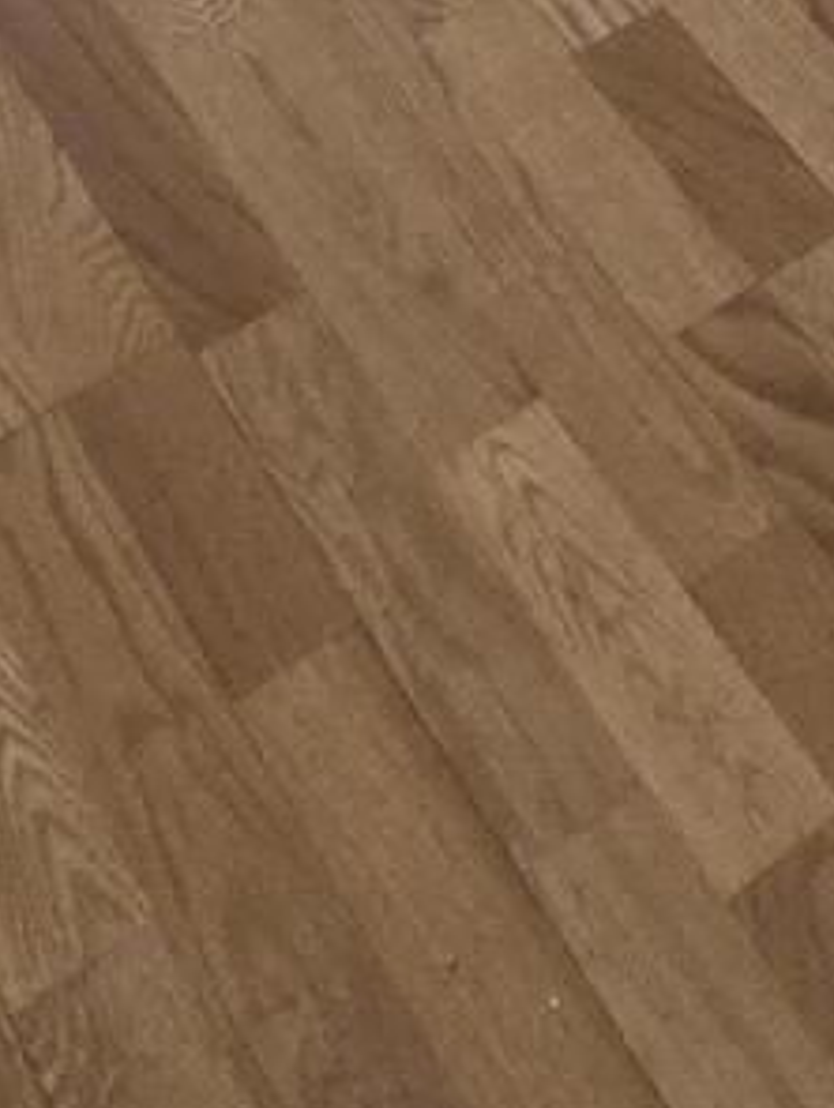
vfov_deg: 12.9
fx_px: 2821
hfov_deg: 15.8
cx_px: 1127
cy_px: -1901
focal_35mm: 88
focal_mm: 2.2
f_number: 2.2
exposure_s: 1/60
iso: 80
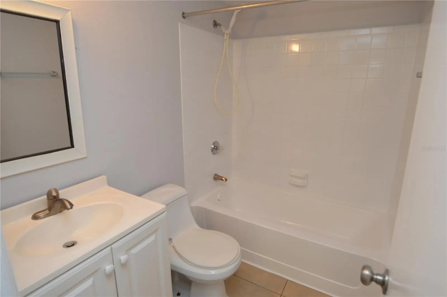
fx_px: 223
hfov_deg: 90.1
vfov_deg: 67.3
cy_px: 148
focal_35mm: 18
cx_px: 224
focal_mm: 12
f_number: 4.5
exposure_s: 1/80
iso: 400
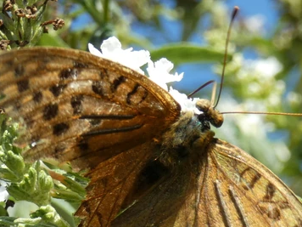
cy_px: 156
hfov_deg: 9.2
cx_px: 173
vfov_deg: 6.9
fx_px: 1884
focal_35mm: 216
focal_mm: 21.5
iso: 80
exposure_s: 1/100
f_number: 5.1
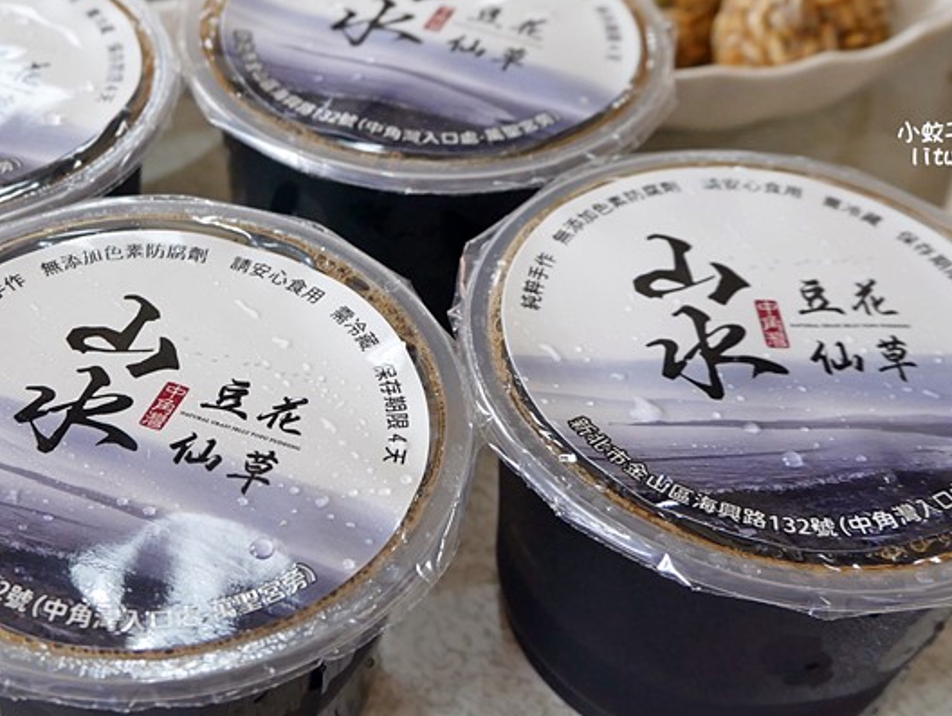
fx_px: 1459
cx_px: 265
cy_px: 280
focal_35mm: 53
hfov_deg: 35.5
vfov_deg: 27.5
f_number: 3.5
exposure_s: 1/60
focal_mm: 14
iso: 250
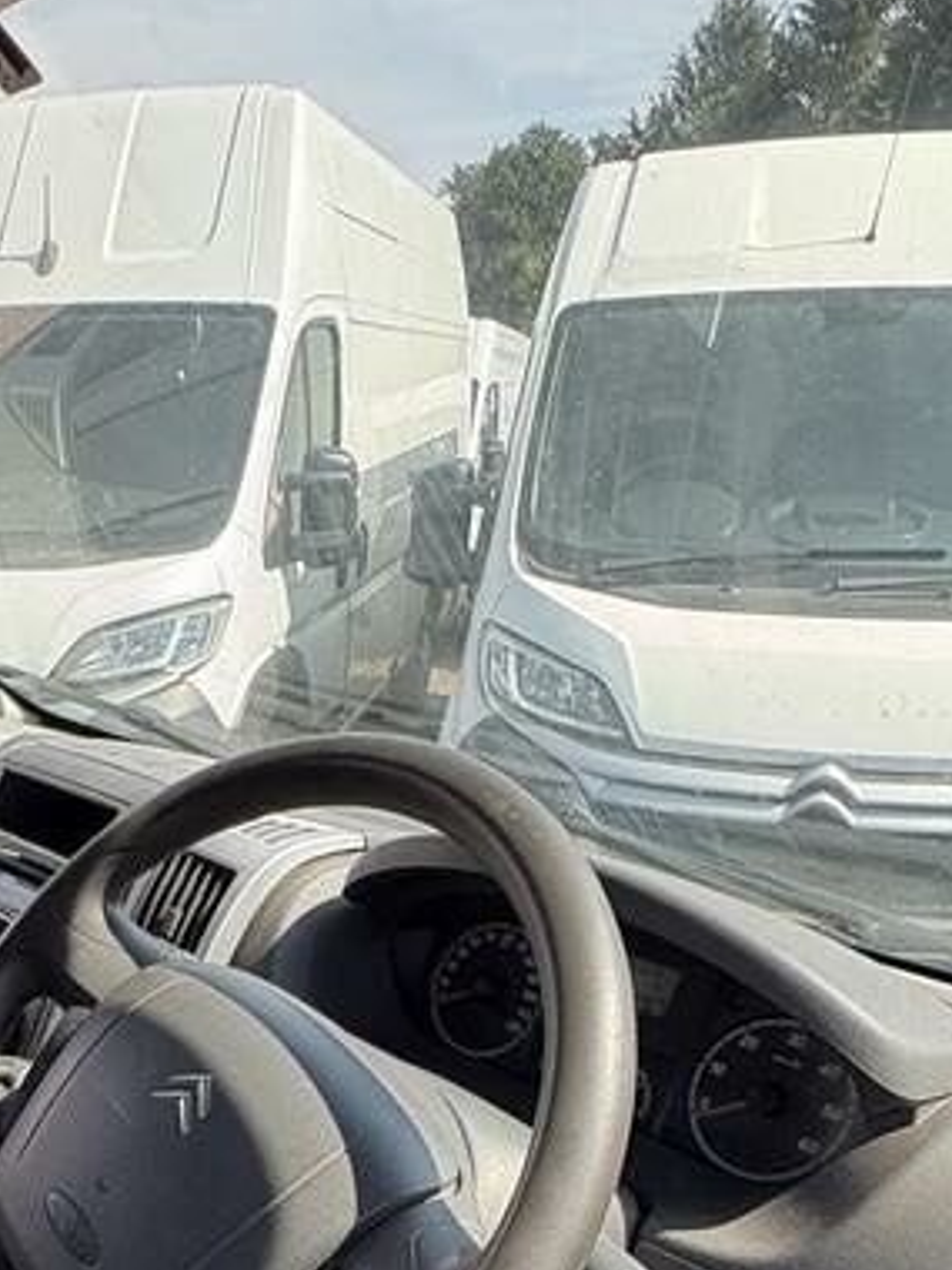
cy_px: 1176
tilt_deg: -32.5
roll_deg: +2.4
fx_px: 1210
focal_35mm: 33
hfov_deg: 41.4
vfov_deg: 48.6
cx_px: 210
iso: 50
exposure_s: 1/165
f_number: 2.2
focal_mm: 2.22
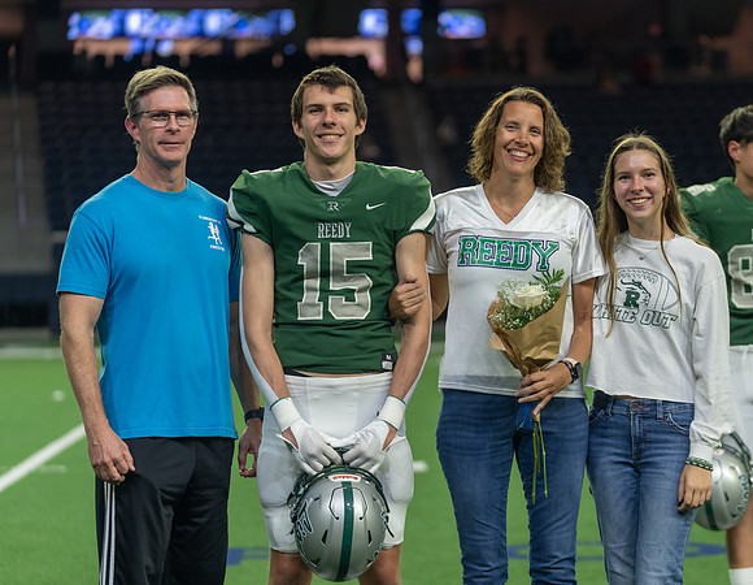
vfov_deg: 11.9
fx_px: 2796
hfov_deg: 15.3
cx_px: 453
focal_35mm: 127
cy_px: 282
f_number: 2.8
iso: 1250
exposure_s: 1/320
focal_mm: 107
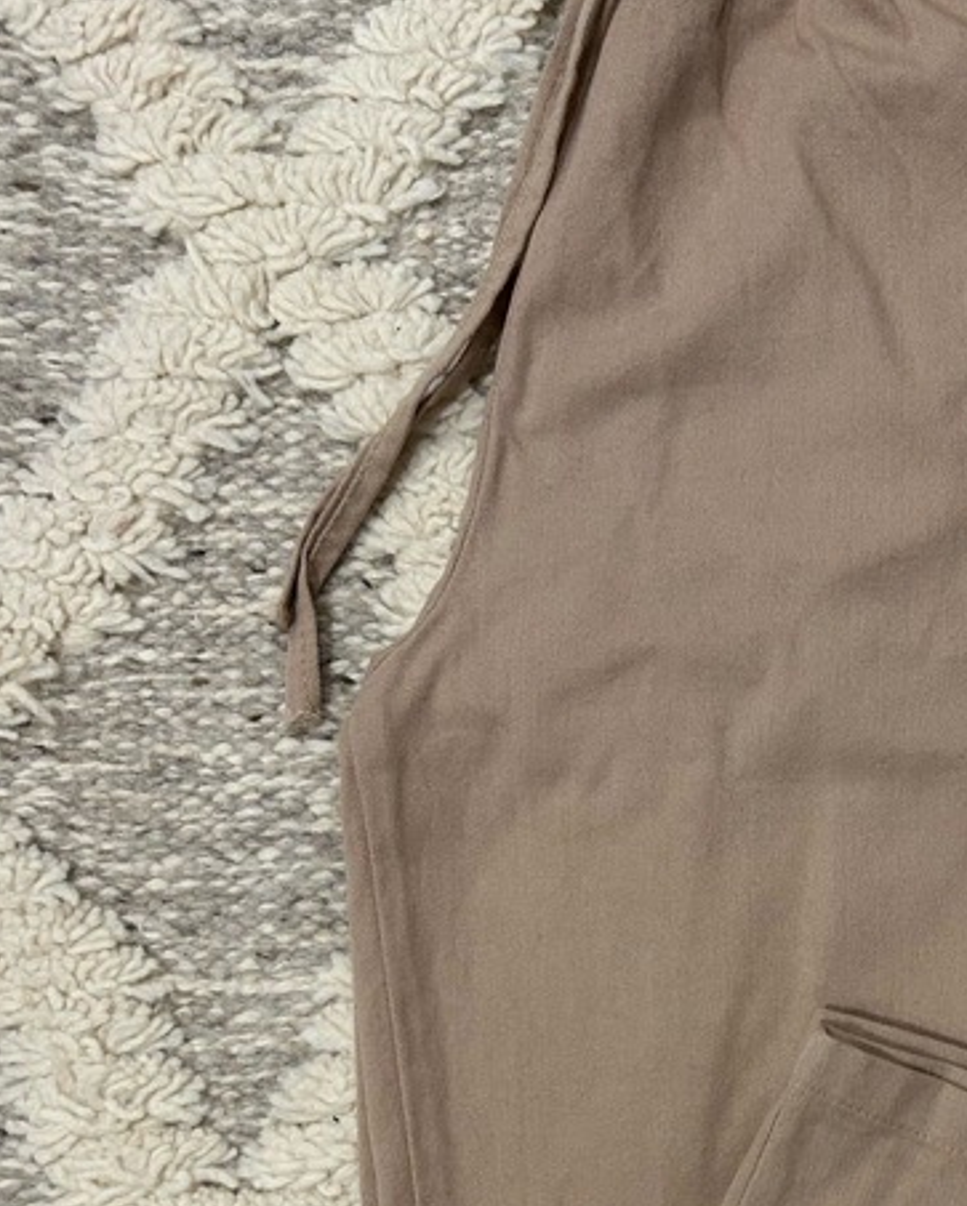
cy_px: 942
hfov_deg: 26.0
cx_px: 932
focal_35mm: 56
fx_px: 2001
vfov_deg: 32.7
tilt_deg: -86.4
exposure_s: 1/50
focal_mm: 5.7
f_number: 1.5
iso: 160
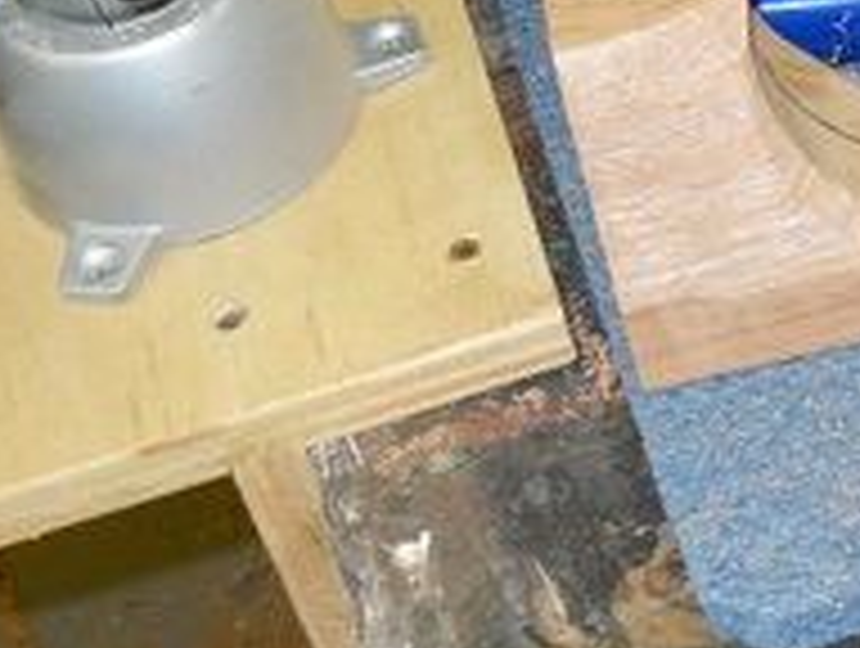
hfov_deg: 15.4
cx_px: 1315
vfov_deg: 12.7
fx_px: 2912
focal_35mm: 117
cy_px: 184
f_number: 2.8
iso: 100
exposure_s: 1/45
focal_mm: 6.3
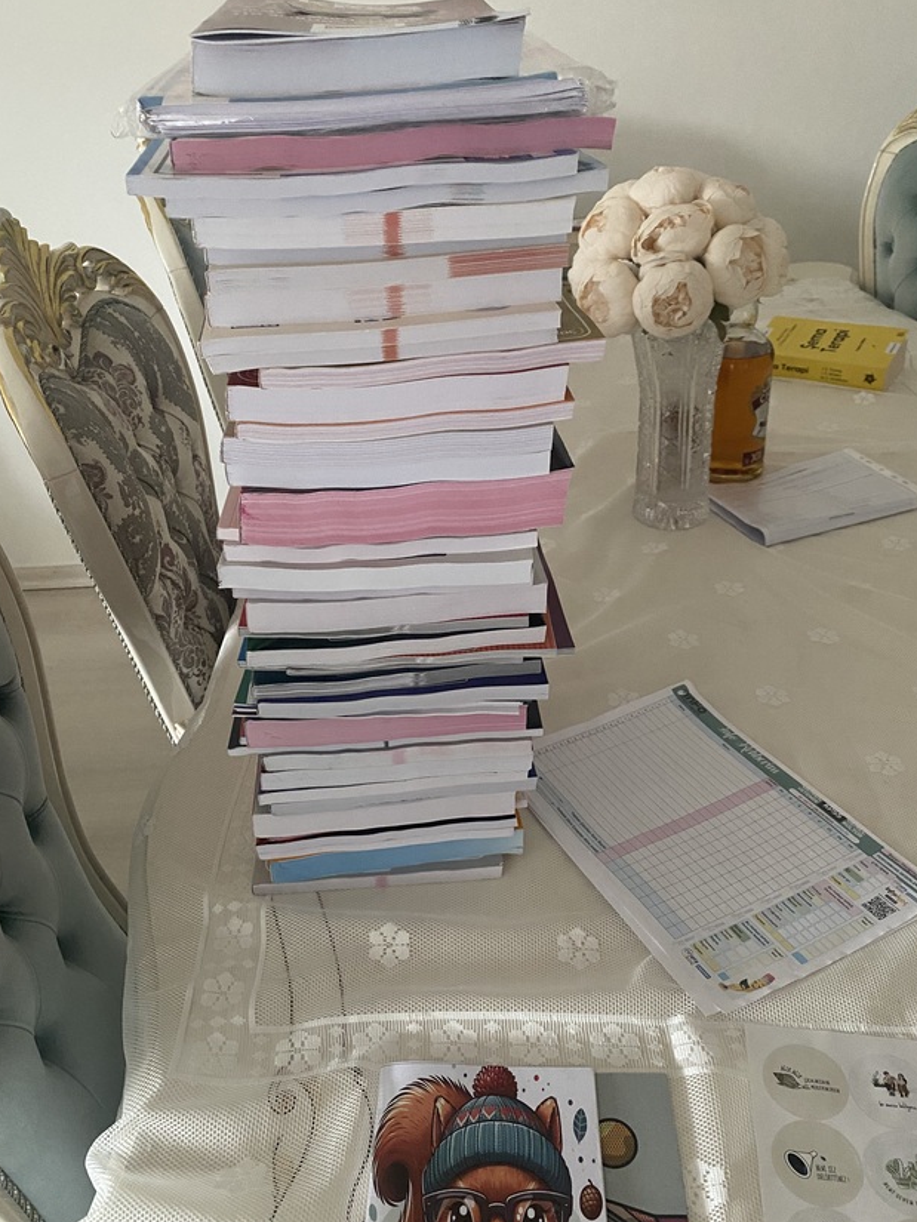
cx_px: 430
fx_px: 1024
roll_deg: +4.1
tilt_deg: -29.9
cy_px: 592
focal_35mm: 29
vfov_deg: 61.6
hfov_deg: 48.2
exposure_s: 1/51
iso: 500
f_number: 1.8
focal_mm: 4.25
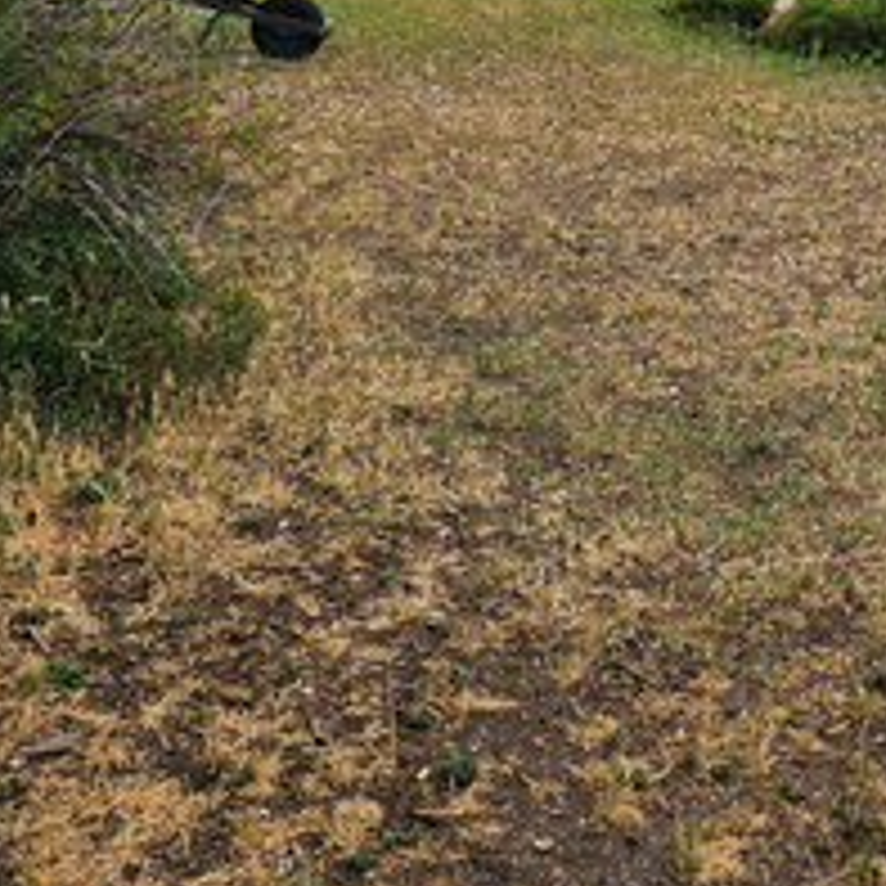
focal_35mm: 66
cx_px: 760
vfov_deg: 24.1
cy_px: -130
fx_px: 1911
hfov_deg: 25.5
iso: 10
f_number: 1.7
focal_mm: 6.3
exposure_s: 1/405
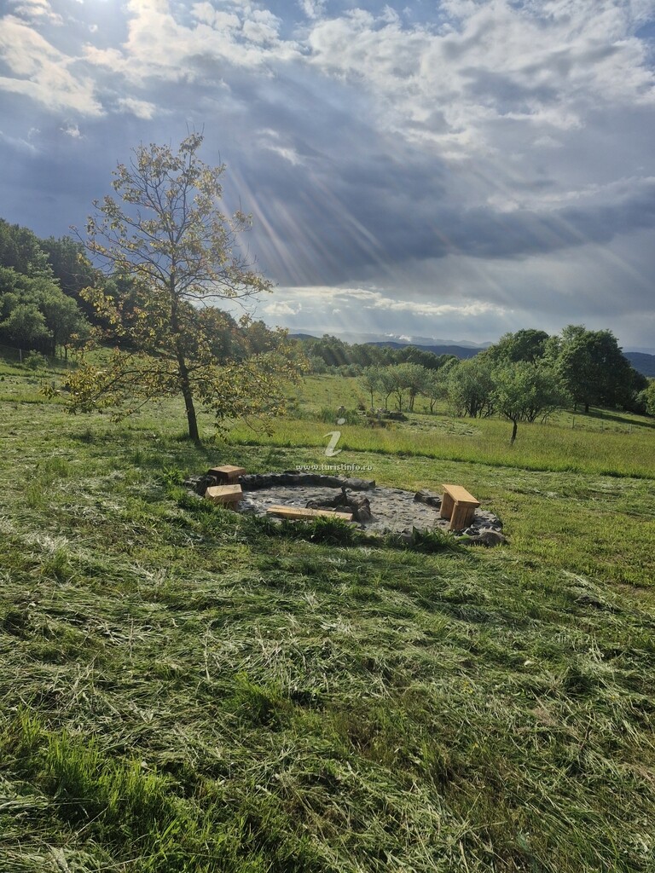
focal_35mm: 23
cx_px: 328
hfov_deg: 58.9
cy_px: 436
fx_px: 580
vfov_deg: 73.9
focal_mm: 5.54
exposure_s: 1/4576
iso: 50
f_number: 1.8
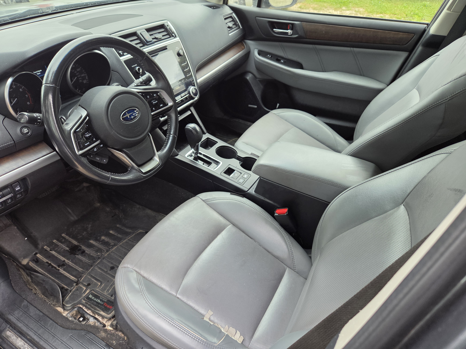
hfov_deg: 73.9
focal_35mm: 23
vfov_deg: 58.9
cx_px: 233
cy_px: 174
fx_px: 310
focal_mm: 5.4
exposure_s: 1/180
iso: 200
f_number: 1.8
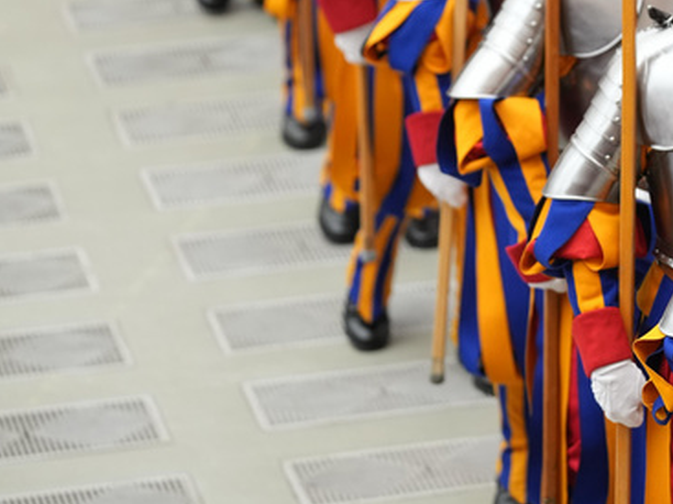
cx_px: 862
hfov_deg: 5.4
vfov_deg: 4.1
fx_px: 7036
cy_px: -37
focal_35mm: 362
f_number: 2
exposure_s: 1/200
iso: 1250
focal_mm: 135
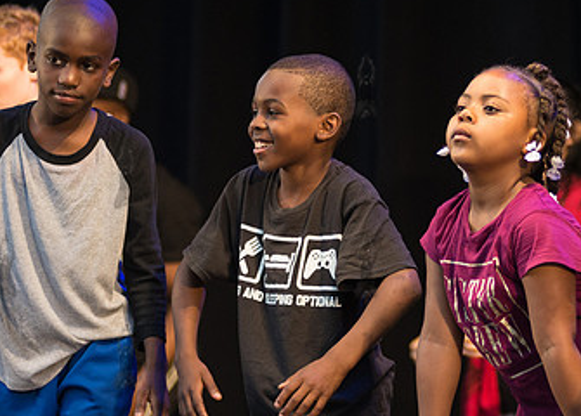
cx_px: 270
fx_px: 3716
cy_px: 227
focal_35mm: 225
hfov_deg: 8.9
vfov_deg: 6.4
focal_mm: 112
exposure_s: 1/1000
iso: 1600
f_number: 2.8
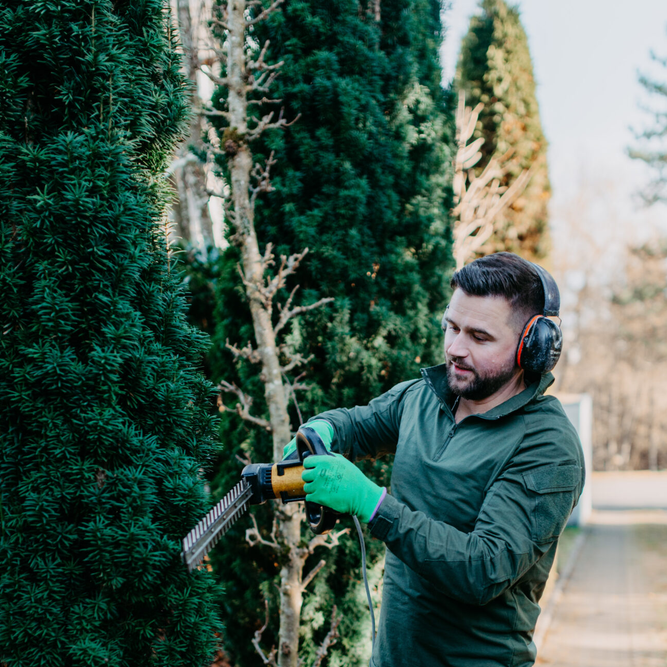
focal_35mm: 59
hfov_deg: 29.0
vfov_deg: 28.5
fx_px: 1286
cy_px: 525
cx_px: 403
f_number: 1.8
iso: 160
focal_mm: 35
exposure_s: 1/1600
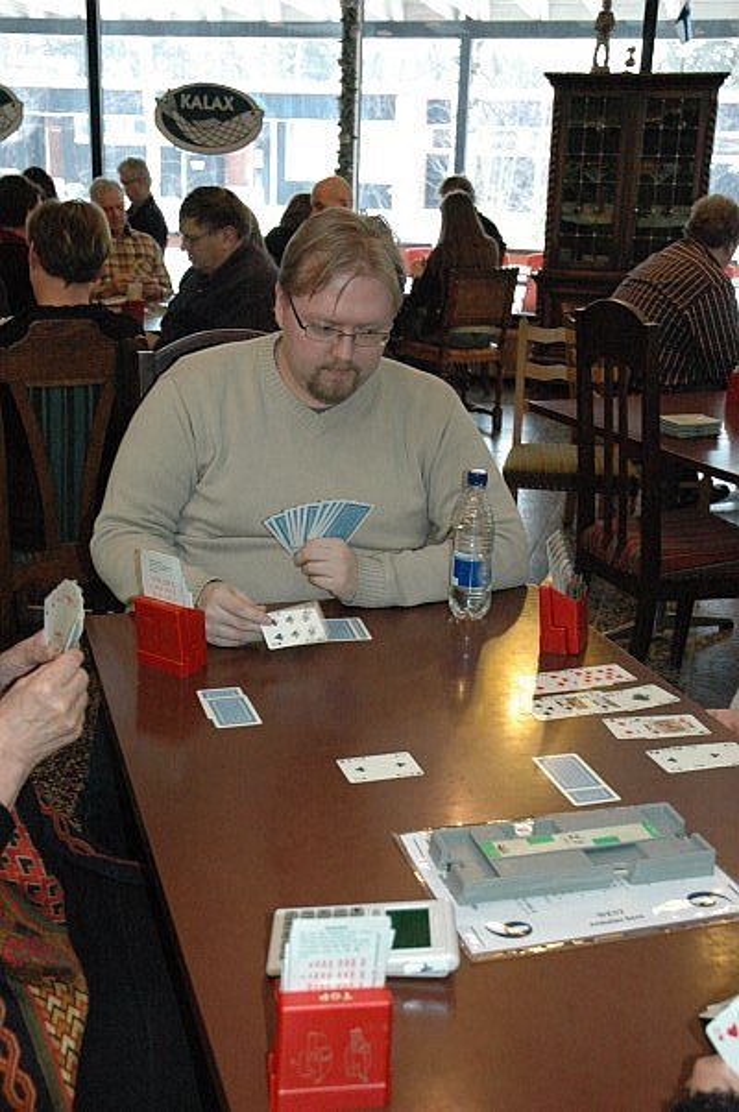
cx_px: 370
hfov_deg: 32.9
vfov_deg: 48.0
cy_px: 556
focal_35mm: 40
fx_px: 1250
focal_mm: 27
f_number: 5
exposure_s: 1/60
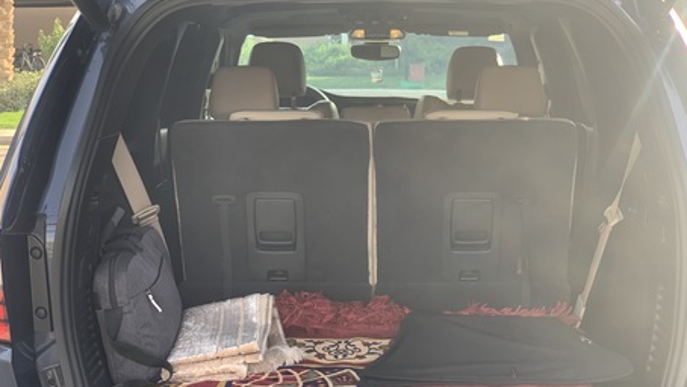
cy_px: 163
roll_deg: -0.2
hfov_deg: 36.6
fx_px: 1039
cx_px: 344
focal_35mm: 57
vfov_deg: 21.1
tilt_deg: -4.4
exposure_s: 1/122
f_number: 2.4
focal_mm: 6
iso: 40
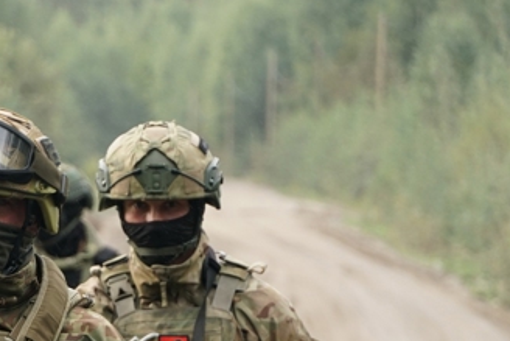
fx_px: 6564
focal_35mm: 463
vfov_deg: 3.0
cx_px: -11
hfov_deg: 4.4
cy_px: 321
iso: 320
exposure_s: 1/250
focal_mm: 135
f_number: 5.6
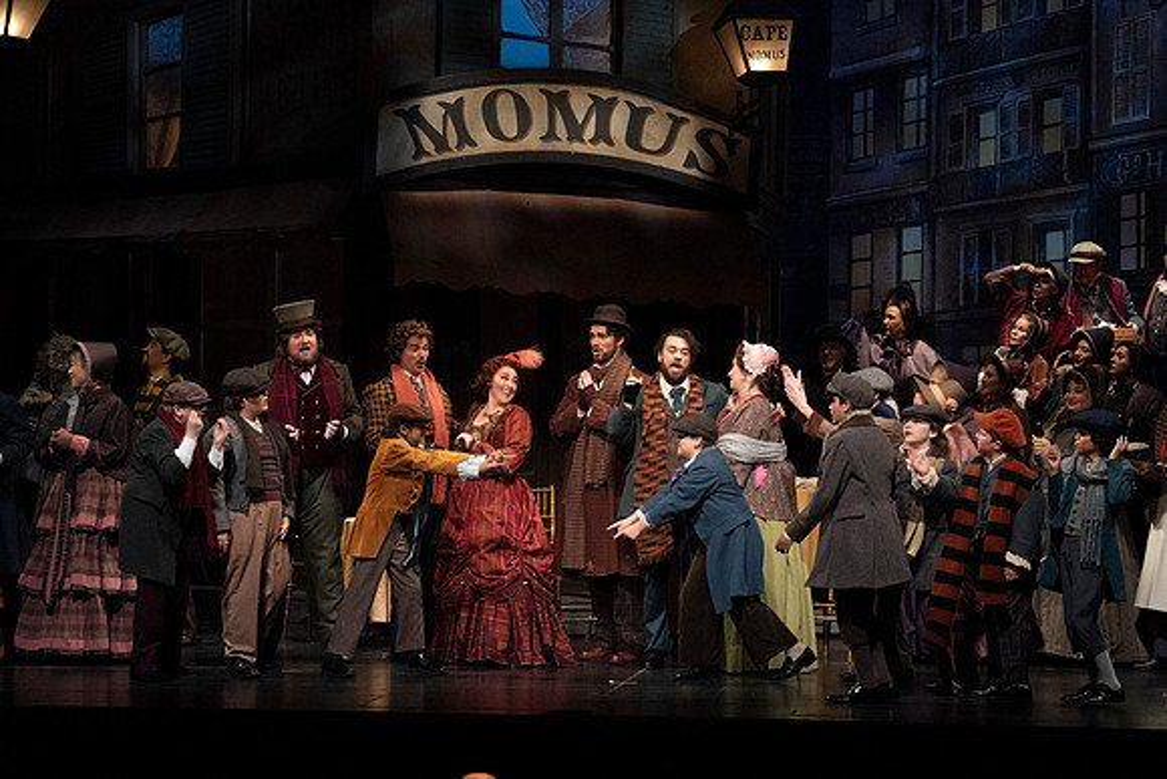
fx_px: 4247
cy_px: 390
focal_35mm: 131
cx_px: 584
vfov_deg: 10.5
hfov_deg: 15.6
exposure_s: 1/400
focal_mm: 131
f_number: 13
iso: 16000
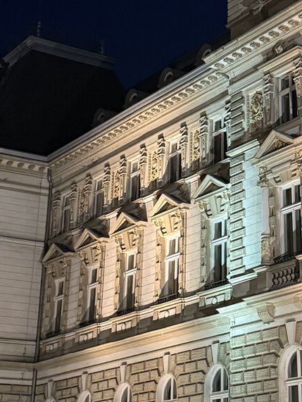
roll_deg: -0.3
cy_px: 45
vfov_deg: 22.7
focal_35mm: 84
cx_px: 239
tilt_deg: +24.5
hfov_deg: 17.5
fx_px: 976
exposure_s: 1/33
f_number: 1.78
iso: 800
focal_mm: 6.76
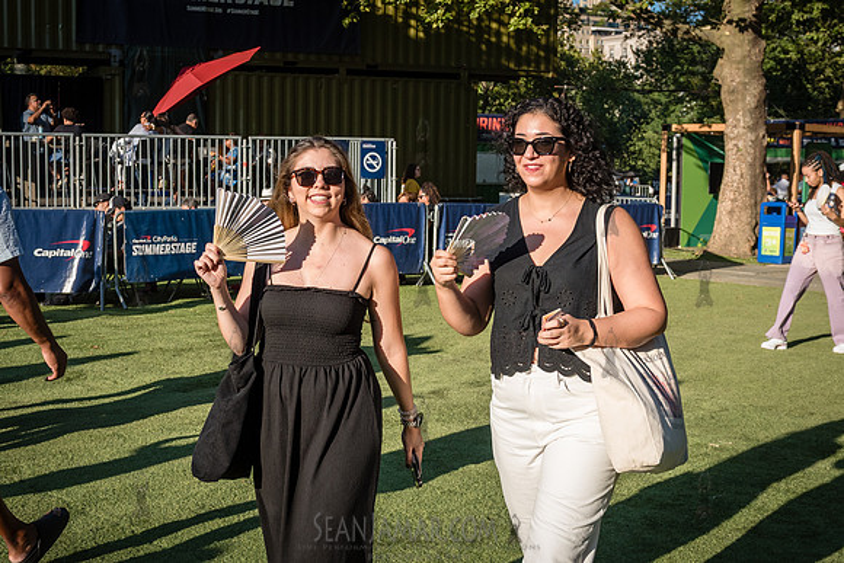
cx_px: 330
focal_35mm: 51
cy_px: 268
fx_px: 1202
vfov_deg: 26.4
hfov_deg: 38.5
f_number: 4.5
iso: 500
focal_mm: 32
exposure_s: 1/2000
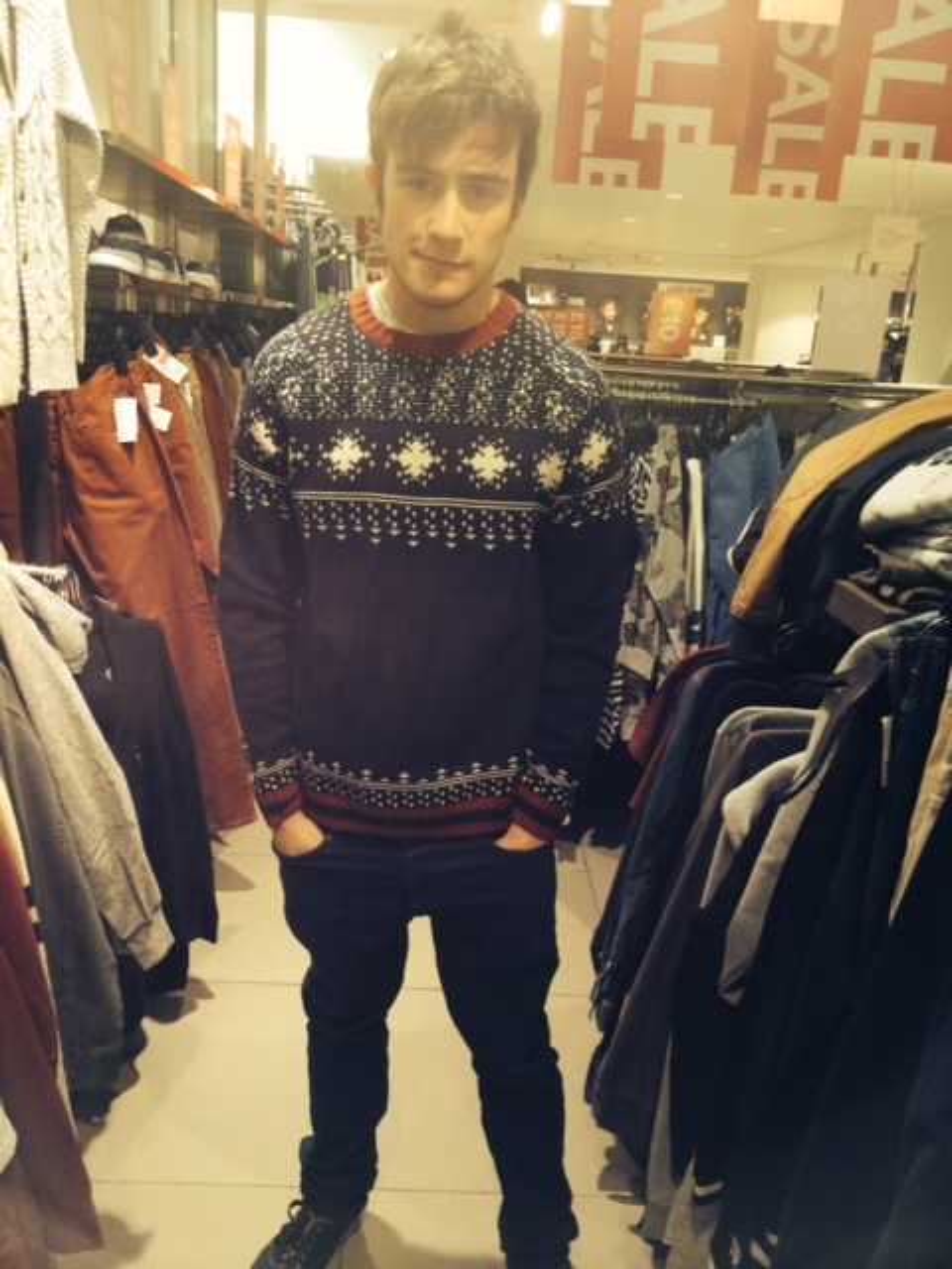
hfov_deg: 46.8
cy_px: 634
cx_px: 476
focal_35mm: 30
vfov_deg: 60.0
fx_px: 1100
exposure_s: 1/30
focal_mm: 4.12
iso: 80
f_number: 2.2
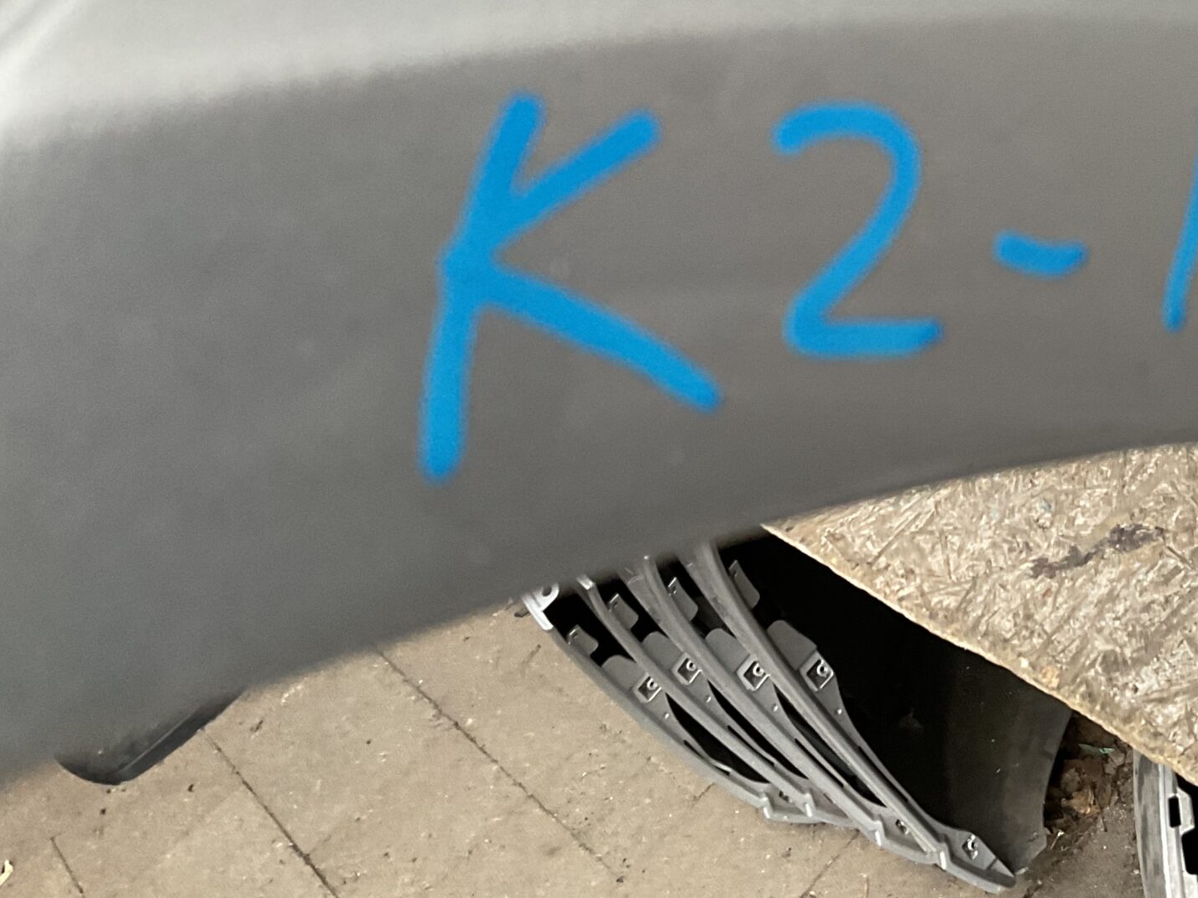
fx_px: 1800
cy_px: 214
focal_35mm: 52
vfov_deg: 27.6
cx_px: 1006
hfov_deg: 35.3
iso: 125
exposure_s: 1/60
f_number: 1.8
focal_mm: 3
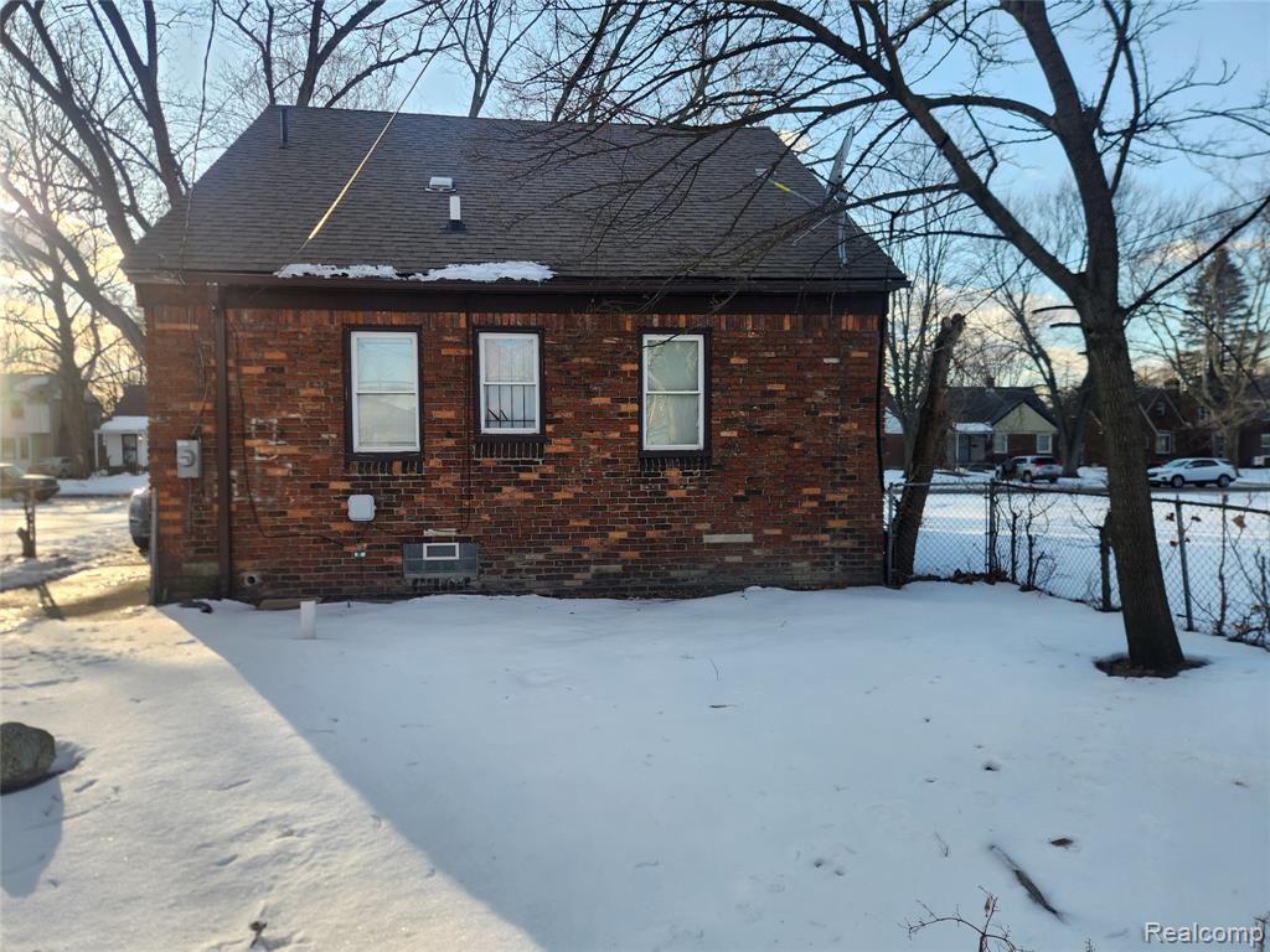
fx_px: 844
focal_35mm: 23
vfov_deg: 58.9
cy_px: 476
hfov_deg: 73.9
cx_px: 635
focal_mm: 5.4
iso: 20
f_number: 1.8
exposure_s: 1/445
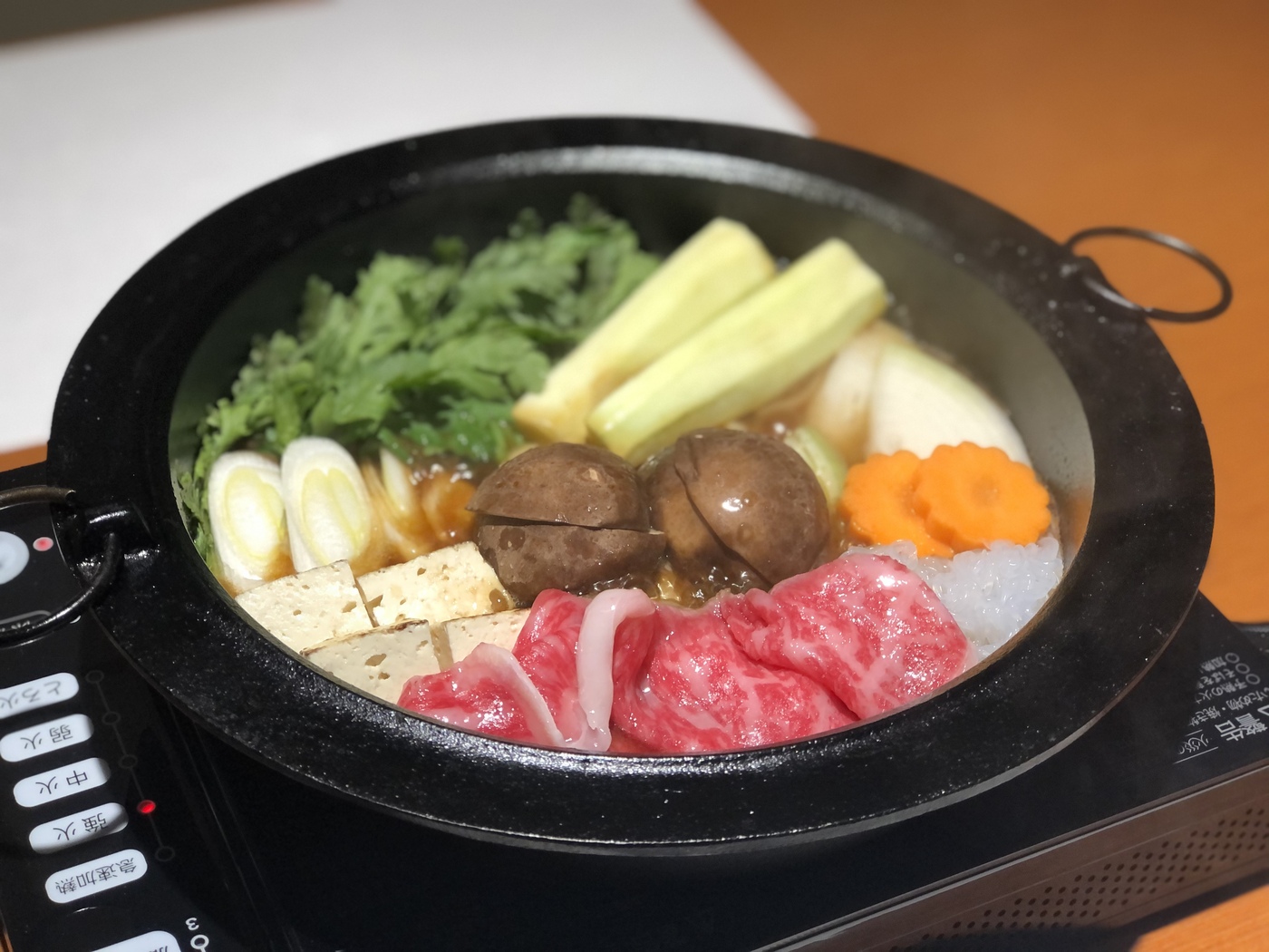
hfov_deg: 33.8
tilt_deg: -40.2
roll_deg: -2.5
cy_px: 476
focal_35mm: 57
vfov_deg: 25.7
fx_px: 2090
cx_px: 634
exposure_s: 1/30
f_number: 2.8
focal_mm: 6.6
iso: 50
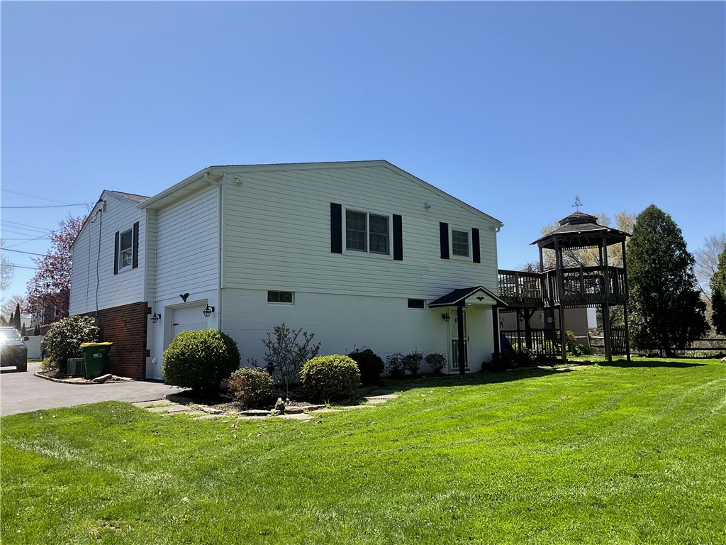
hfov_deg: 61.7
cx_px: 363
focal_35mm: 29
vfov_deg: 48.2
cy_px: 272
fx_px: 608
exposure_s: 1/1377
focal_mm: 3
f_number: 1.8
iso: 16
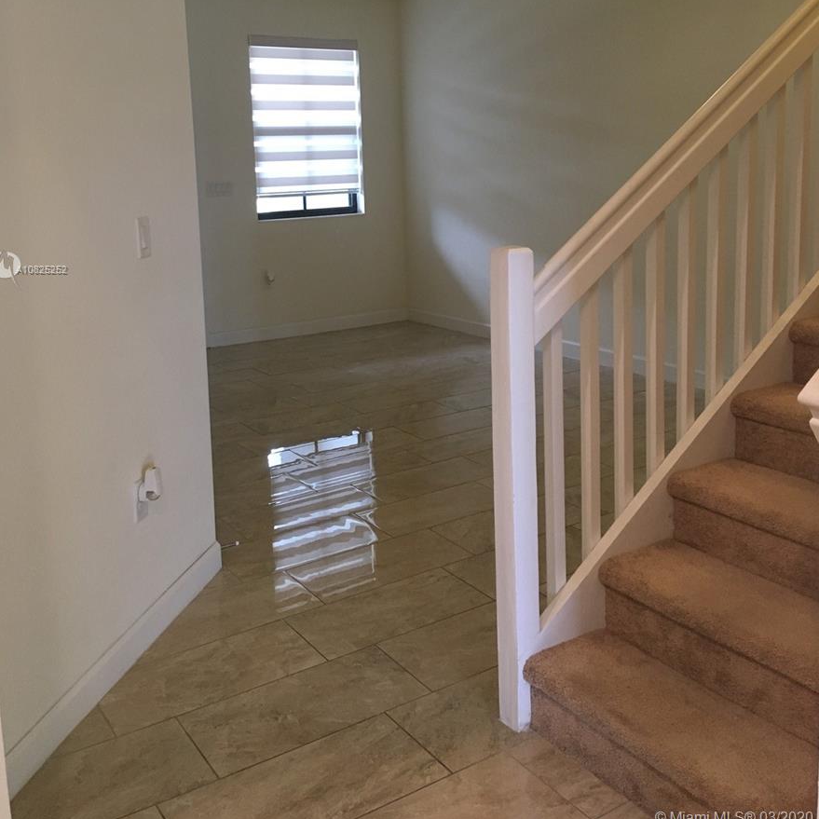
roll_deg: +2.5
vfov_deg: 46.4
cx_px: 403
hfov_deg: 47.2
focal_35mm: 35
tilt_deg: -7.1
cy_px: 270
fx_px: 937
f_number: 2.2
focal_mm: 4.15
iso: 125
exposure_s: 1/30
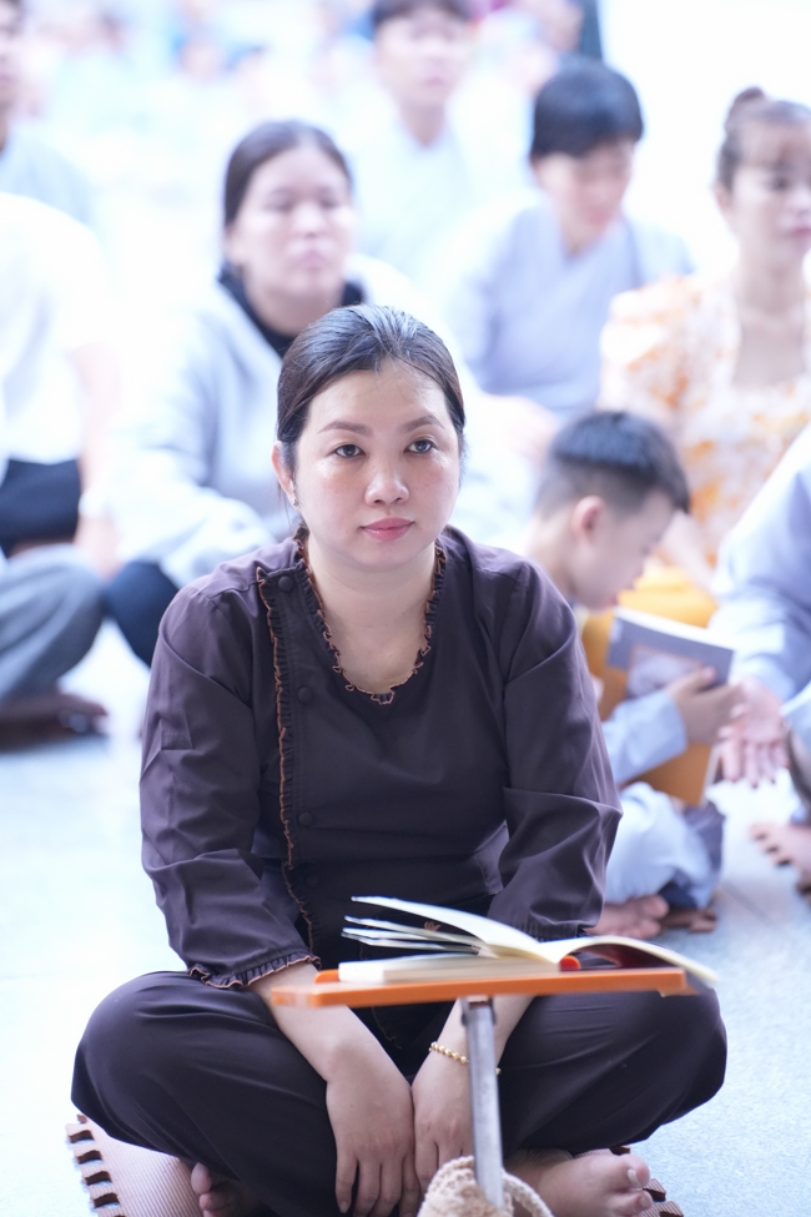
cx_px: 406
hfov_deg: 9.1
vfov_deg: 13.7
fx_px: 5068
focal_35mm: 150
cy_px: 608
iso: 5000
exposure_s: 1/160
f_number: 2.8
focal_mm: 150
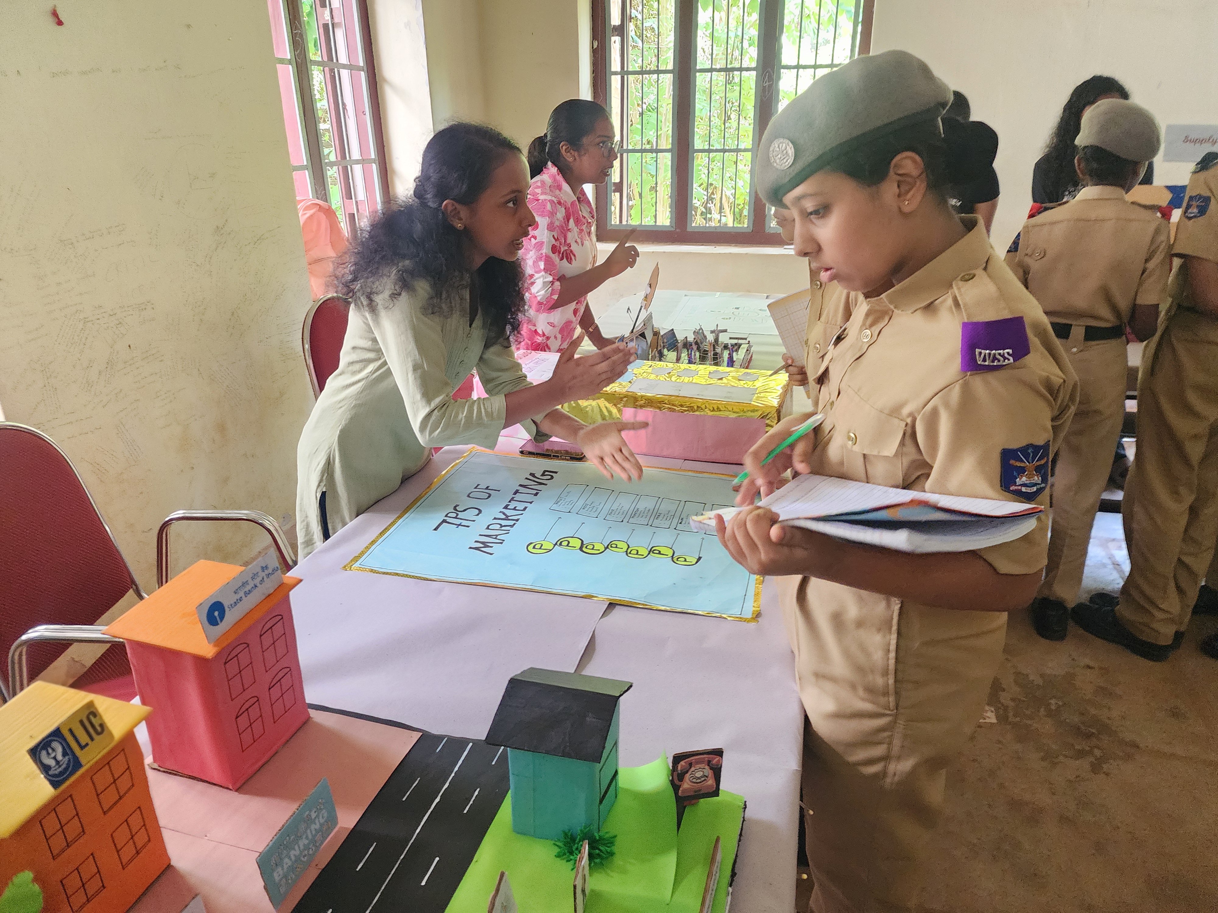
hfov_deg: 73.9
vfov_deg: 58.9
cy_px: 456
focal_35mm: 23
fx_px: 809
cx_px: 609
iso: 800
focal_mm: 6.4
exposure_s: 1/100
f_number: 1.8
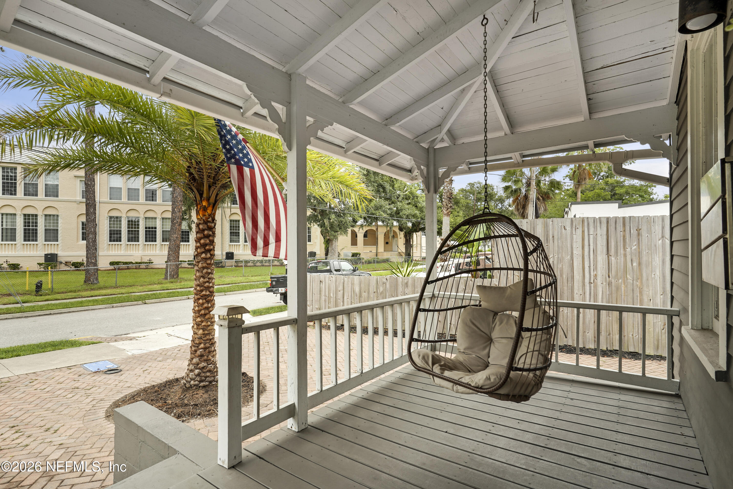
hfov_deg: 93.3
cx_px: 366
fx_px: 346
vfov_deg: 70.5
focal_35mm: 17
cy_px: 244
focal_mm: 17
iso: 100
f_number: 8
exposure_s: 1/8
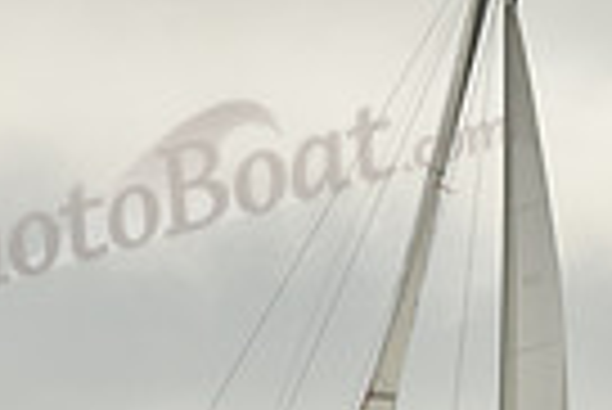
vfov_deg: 1.9
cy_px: 782
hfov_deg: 2.8
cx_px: 747
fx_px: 12355
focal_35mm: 726
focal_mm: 170
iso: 320
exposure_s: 1/800
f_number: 11
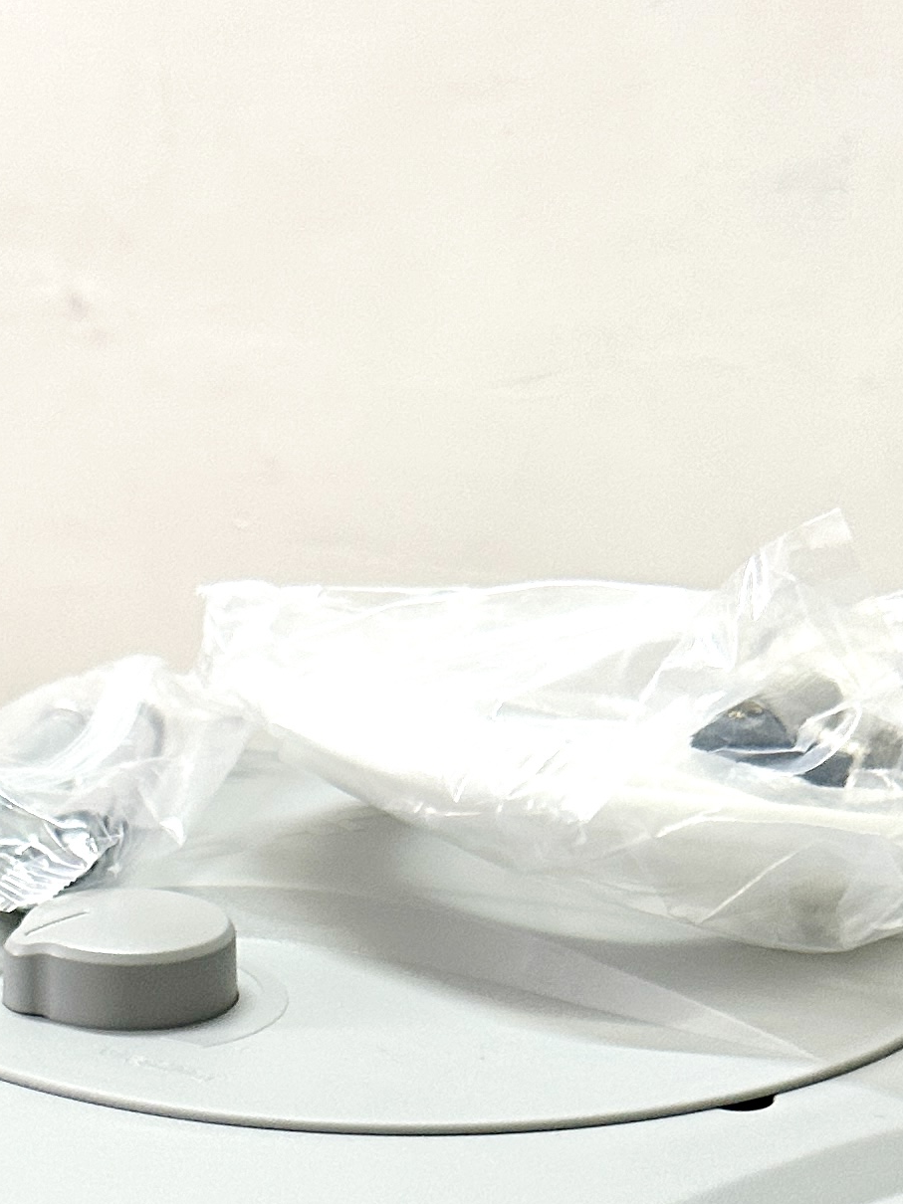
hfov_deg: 18.3
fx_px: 2784
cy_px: 1750
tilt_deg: -34.4
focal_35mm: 80
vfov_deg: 21.1
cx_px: 185
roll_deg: -0.6
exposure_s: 1/50
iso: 160
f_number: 1.78
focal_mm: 6.86
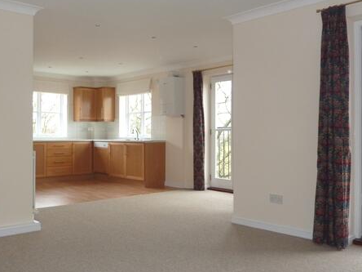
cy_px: 133
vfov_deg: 39.7
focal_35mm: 36
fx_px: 376
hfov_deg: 51.1
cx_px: 147
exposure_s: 1/30
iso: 160
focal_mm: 4.1
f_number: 3.3
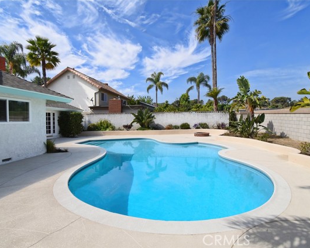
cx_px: 147
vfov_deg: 77.0
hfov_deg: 89.6
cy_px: 124
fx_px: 156
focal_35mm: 17
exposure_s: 1/250
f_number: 14
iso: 200
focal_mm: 10
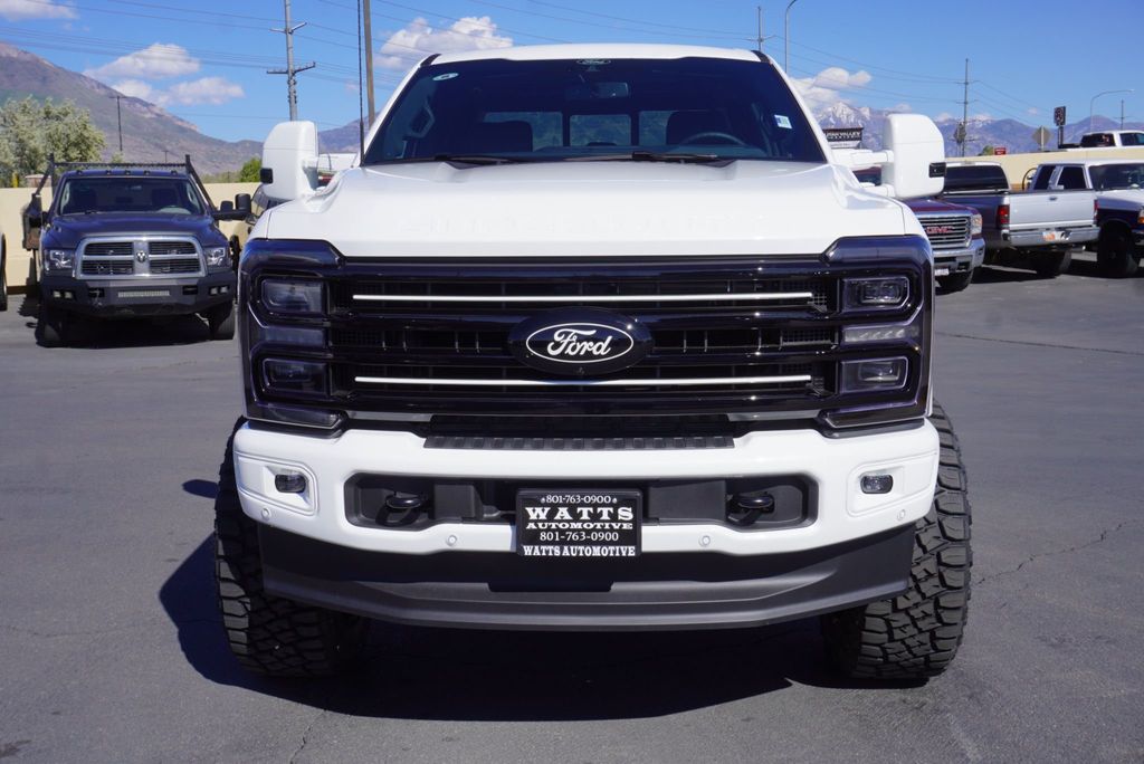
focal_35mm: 39
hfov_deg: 49.5
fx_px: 1240
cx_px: 572
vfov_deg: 34.3
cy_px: 382
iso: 100
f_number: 11
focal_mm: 26
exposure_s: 1/250
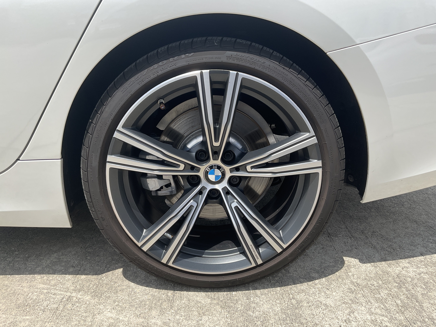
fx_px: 365
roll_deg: -1.0
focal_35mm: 29
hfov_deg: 61.7
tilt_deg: -18.4
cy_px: 164
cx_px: 218
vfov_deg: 48.2
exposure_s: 1/1912
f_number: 1.8
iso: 16
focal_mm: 3
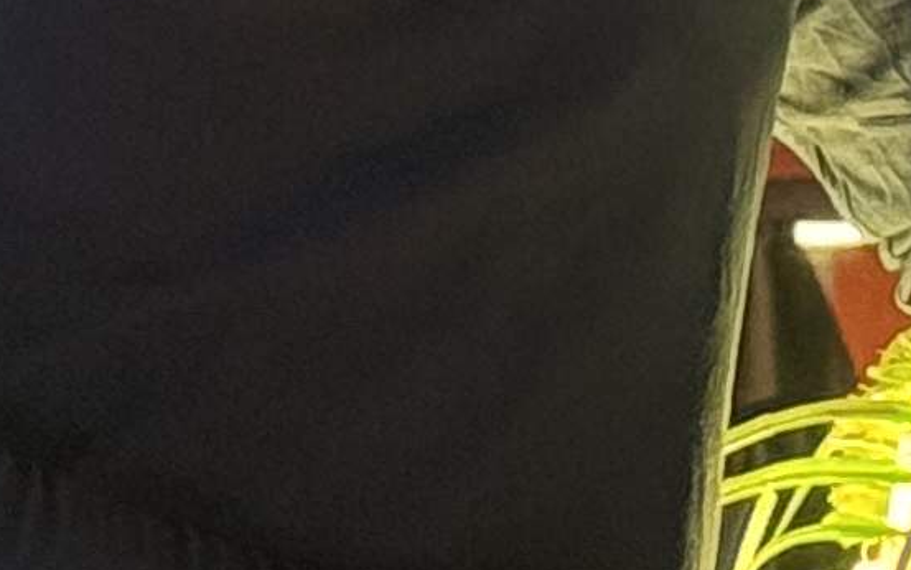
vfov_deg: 3.4
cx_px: 1216
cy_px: -1437
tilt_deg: +2.6
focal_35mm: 371
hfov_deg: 5.6
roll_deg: +0.4
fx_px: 9214
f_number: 1.78
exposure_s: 1/33
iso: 500
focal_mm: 6.76
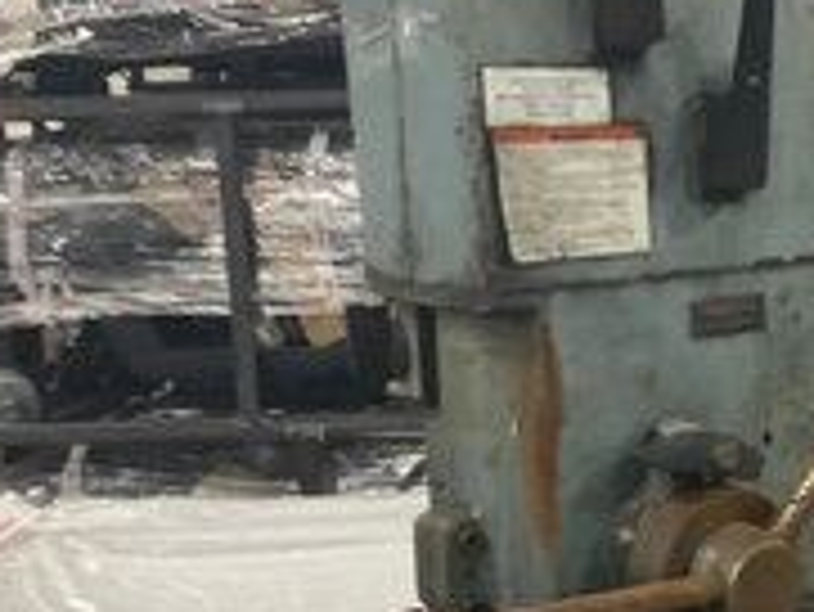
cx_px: 742
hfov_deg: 29.0
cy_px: 396
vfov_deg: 22.9
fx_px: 1506
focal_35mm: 64
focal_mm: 3
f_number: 1.8
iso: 200
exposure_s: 1/60
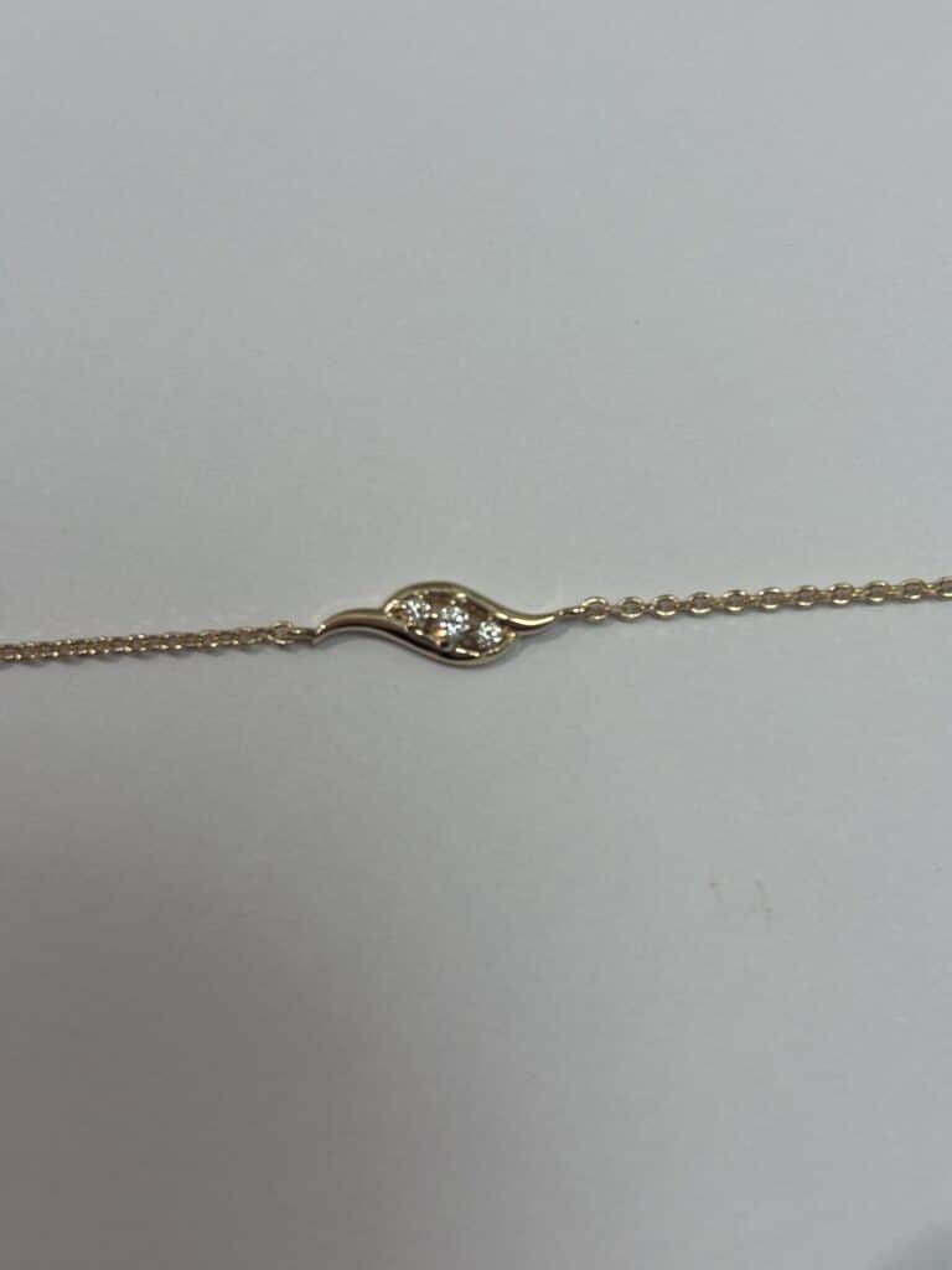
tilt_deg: -76.3
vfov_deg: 36.8
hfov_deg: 28.0
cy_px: 635
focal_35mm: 52
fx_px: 1907
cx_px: 476
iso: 40
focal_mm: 5.96
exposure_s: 1/100
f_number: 1.6
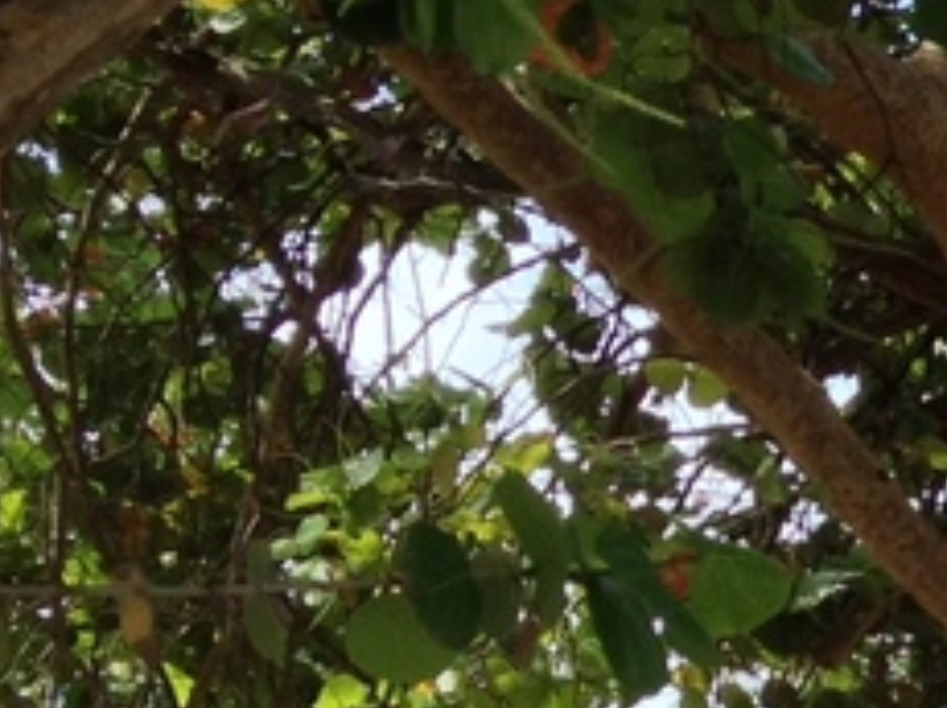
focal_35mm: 183
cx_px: 2038
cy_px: 897
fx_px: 5001
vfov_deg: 8.0
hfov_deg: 9.9
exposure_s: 1/356
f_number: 2.4
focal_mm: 4.28
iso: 50
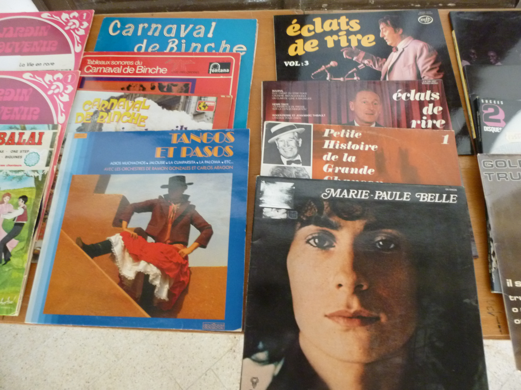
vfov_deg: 54.9
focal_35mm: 25
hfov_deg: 69.4
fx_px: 376
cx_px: 260
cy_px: 195
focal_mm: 4.5
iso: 400
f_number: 3.1
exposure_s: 1/8
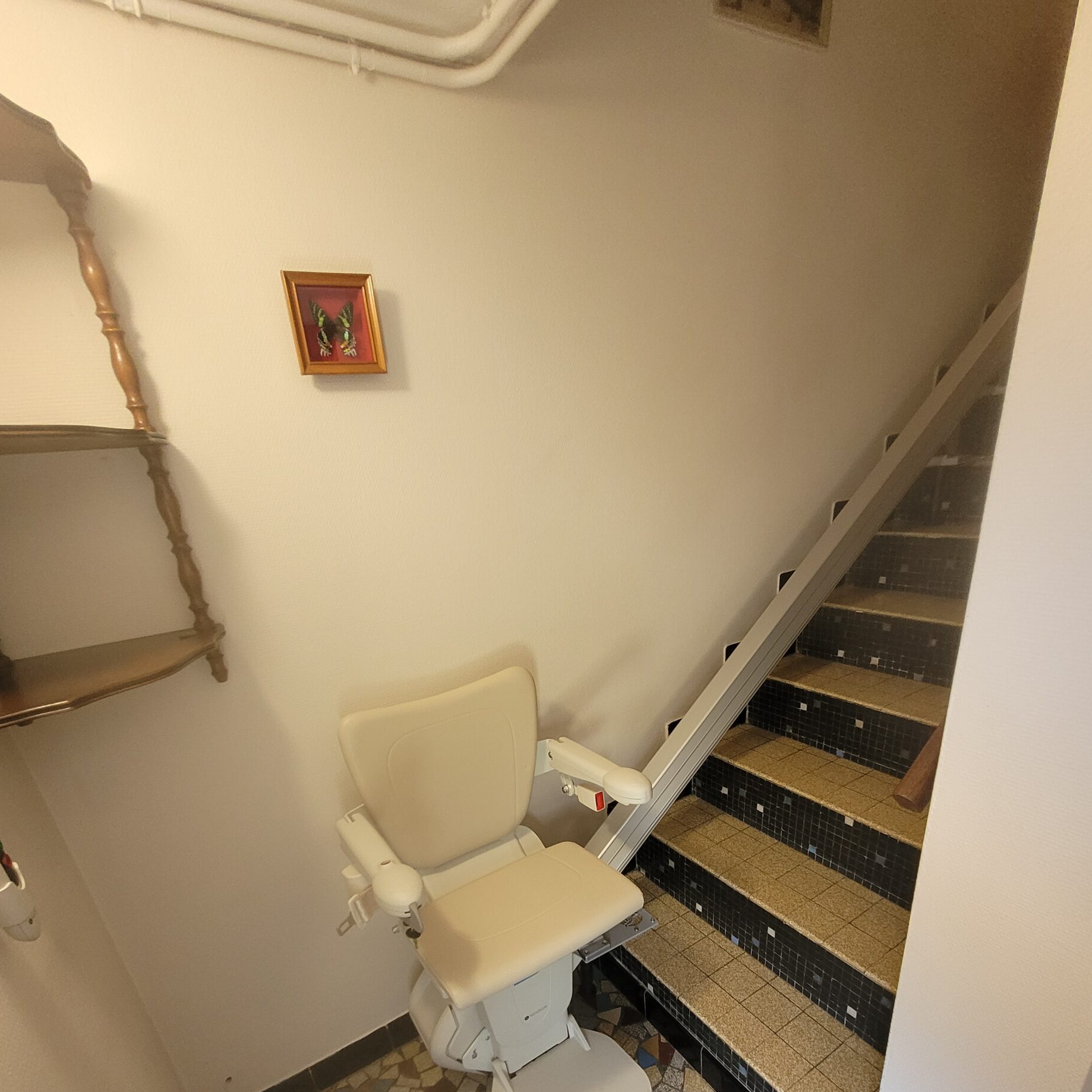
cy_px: 714
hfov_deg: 87.4
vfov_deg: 84.8
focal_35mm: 16
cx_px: 535
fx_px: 571
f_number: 2.2
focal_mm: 1.74
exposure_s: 1/50
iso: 250
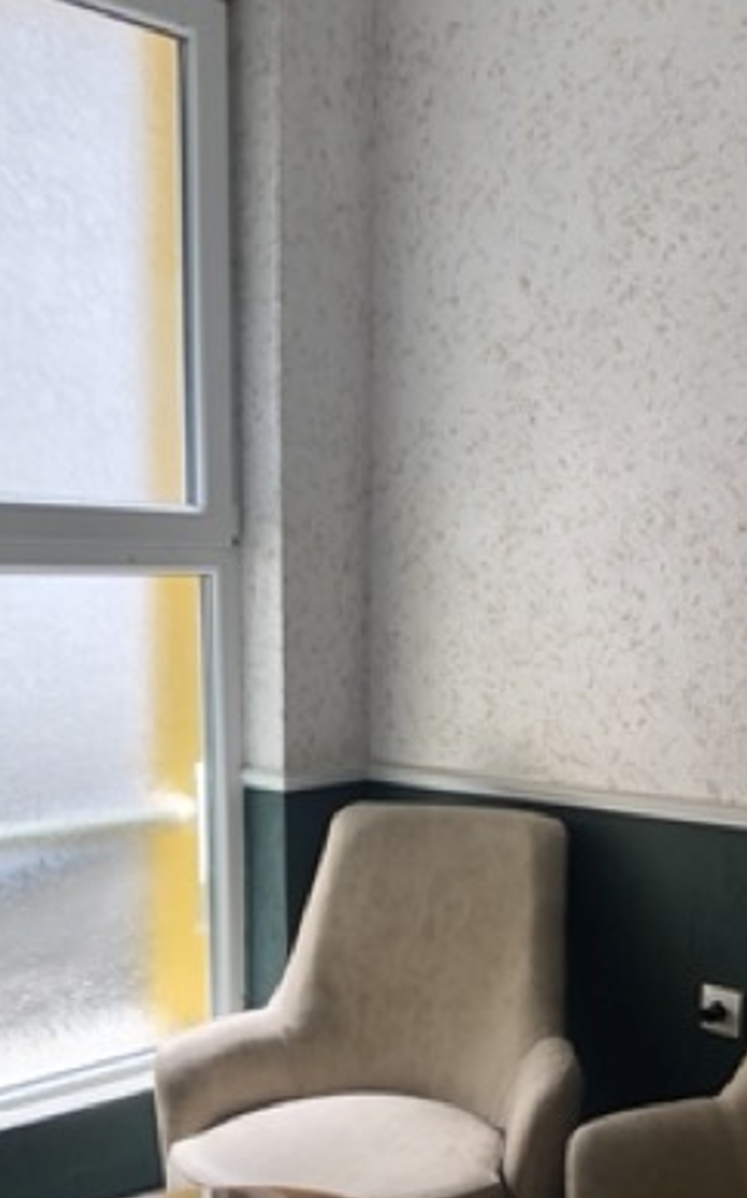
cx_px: 460
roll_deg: -0.8
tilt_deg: -8.8
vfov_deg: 40.4
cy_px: 837
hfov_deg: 26.2
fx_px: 1598
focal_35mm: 49
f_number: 1.8
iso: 20
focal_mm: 4
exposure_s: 1/169
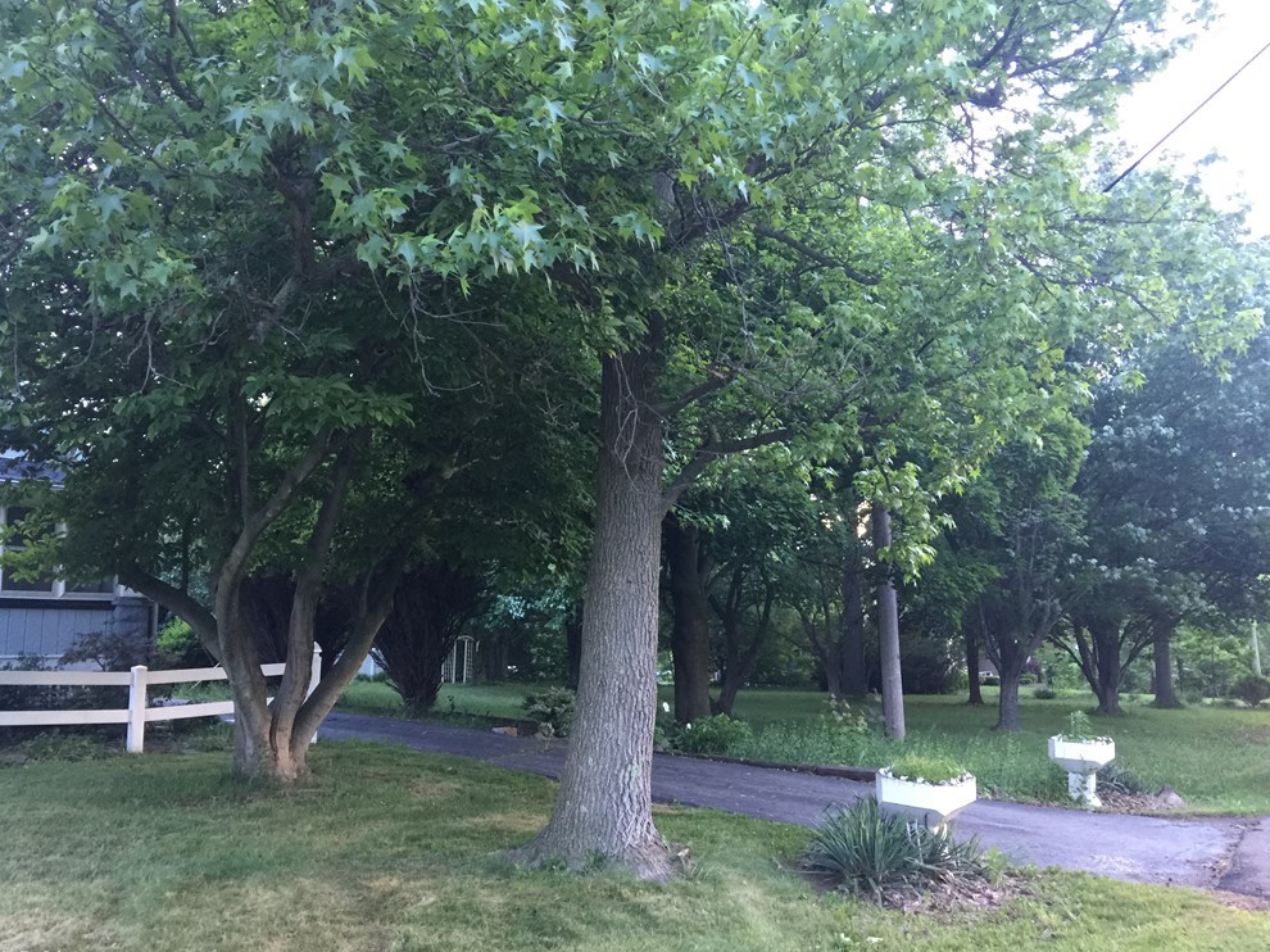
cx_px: 626
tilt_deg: +7.7
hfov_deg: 60.0
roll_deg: -0.1
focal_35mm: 30
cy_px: 490
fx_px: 1100
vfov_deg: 46.8
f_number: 2.2
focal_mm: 4.15
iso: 125
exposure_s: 1/15
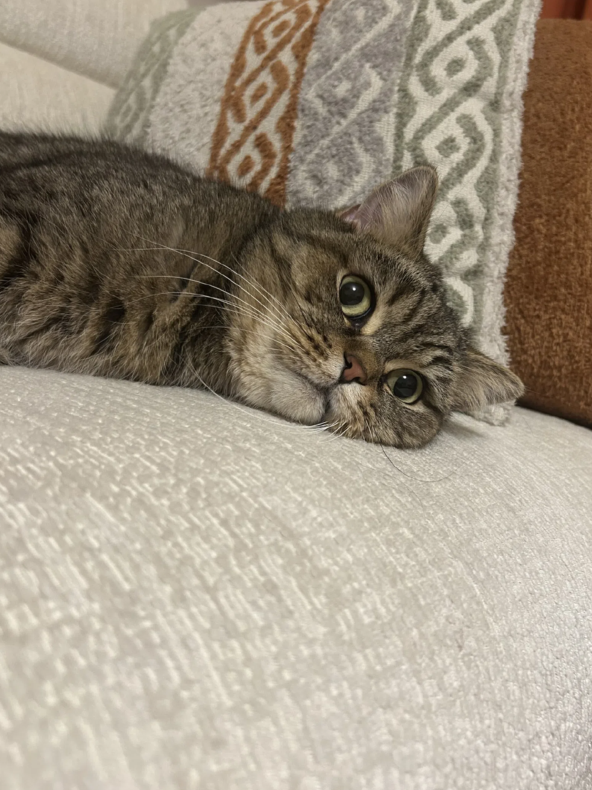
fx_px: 730
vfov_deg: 56.7
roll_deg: -13.3
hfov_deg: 44.1
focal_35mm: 32
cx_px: 316
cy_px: 361
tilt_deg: -5.4
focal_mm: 5.7
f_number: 1.5
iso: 320
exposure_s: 1/50
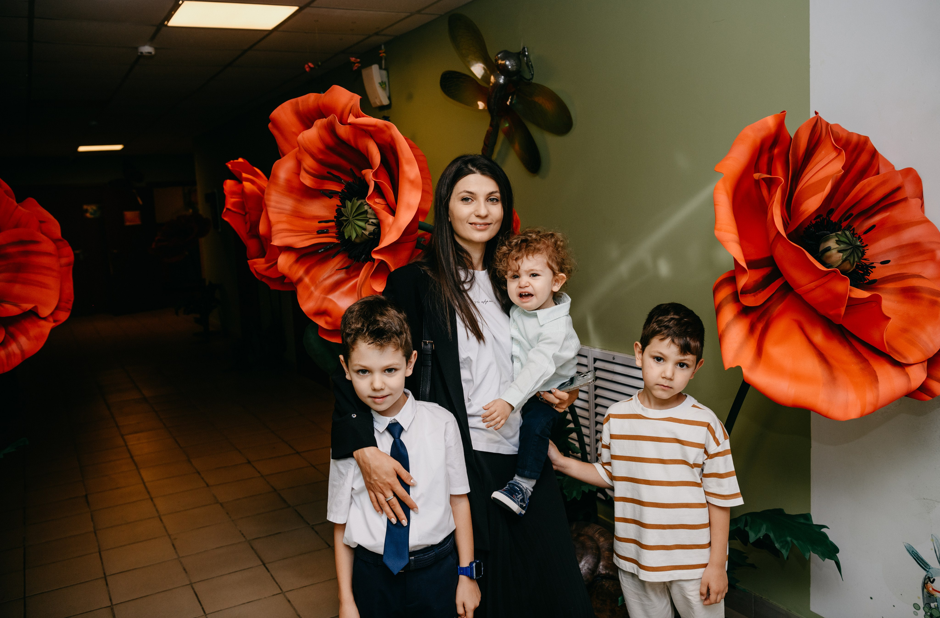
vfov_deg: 40.4
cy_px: 293
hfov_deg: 58.5
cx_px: 487
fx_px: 839
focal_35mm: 32
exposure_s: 1/160
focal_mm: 31
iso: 320
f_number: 4
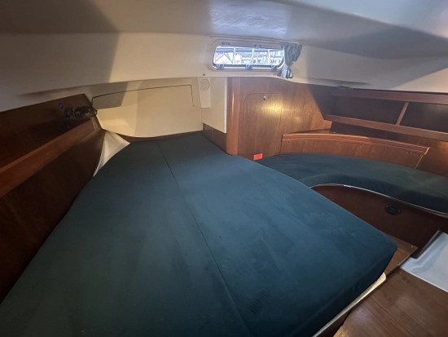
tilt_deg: -26.6
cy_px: 168
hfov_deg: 102.0
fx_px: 181
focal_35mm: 14
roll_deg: -2.0
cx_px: 224
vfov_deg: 85.7
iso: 1250
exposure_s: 1/25
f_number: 2.2
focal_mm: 2.22
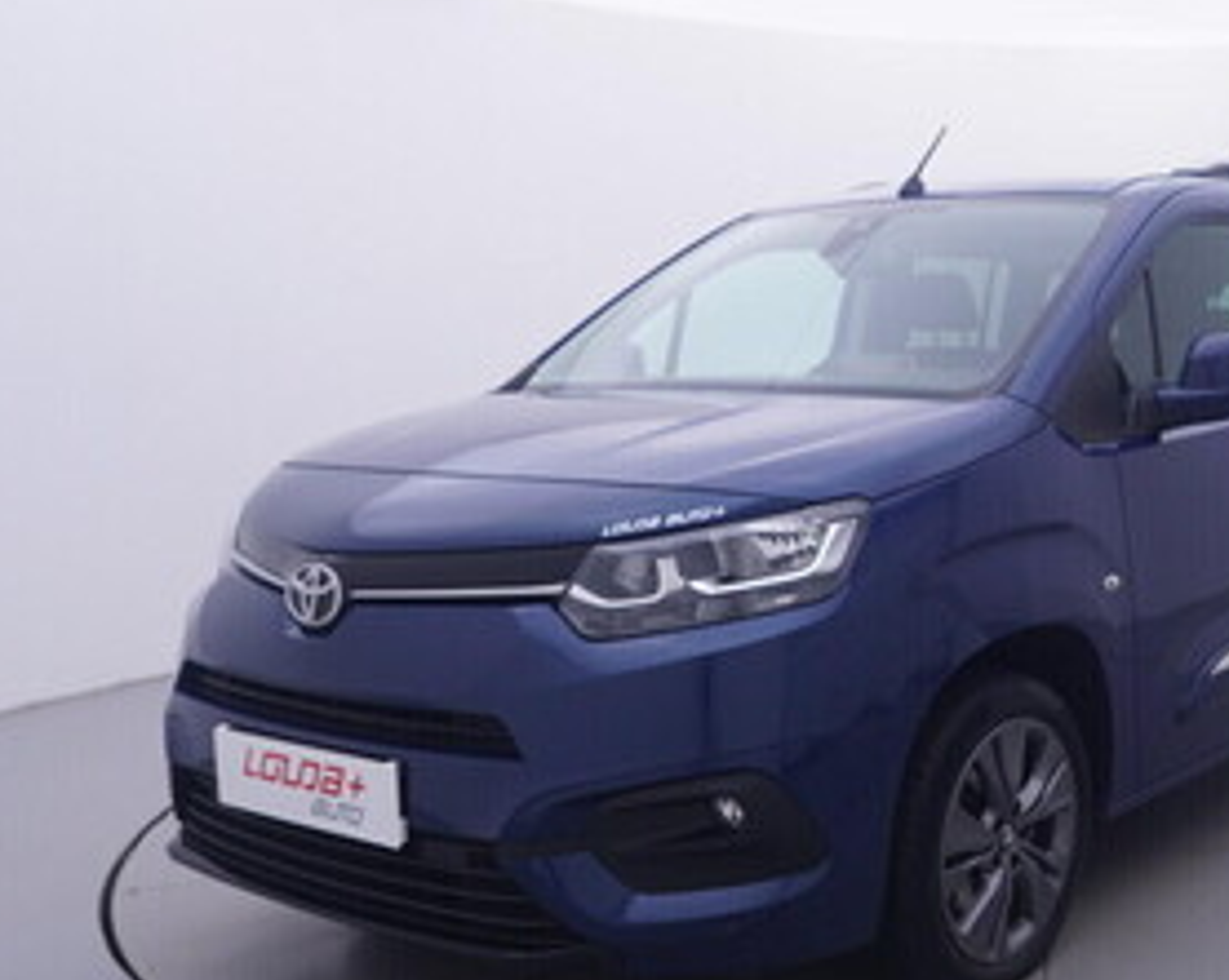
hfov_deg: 40.7
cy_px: 459
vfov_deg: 35.7
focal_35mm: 42
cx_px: 1094
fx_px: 1524
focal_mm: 15
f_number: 5
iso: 200
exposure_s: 1/80
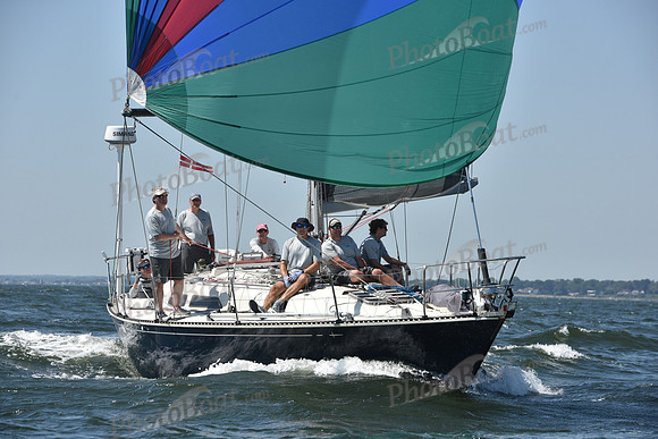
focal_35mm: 140
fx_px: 2559
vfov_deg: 9.8
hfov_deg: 14.7
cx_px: 329
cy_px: 220
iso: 250
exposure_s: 1/1250
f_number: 8
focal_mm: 140
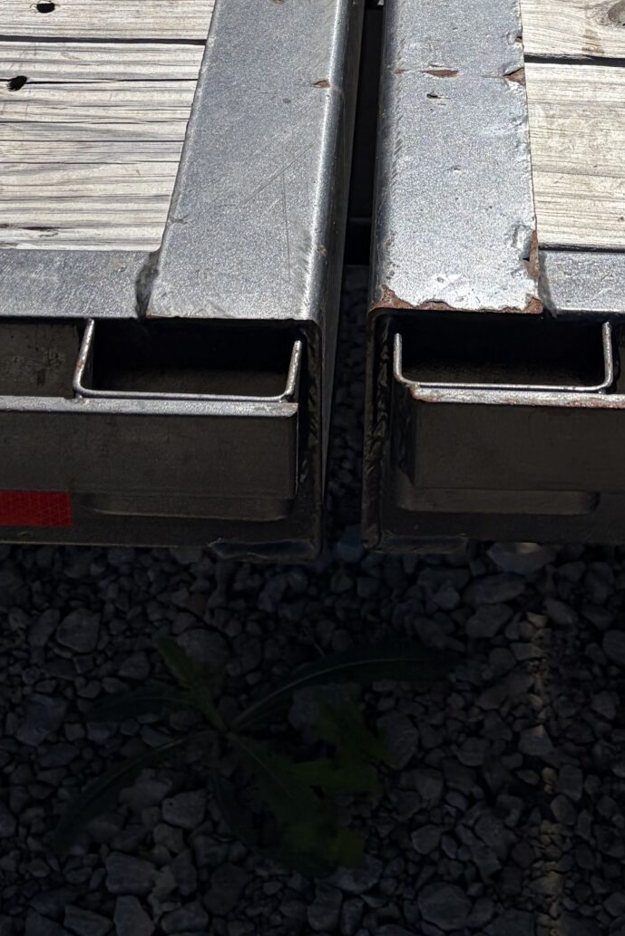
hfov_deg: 20.2
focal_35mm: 67
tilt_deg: -28.8
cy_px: -48
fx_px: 1744
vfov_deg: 27.9
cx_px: 427
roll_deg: -0.6
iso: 50
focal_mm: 5.96
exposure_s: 1/10101
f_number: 1.6
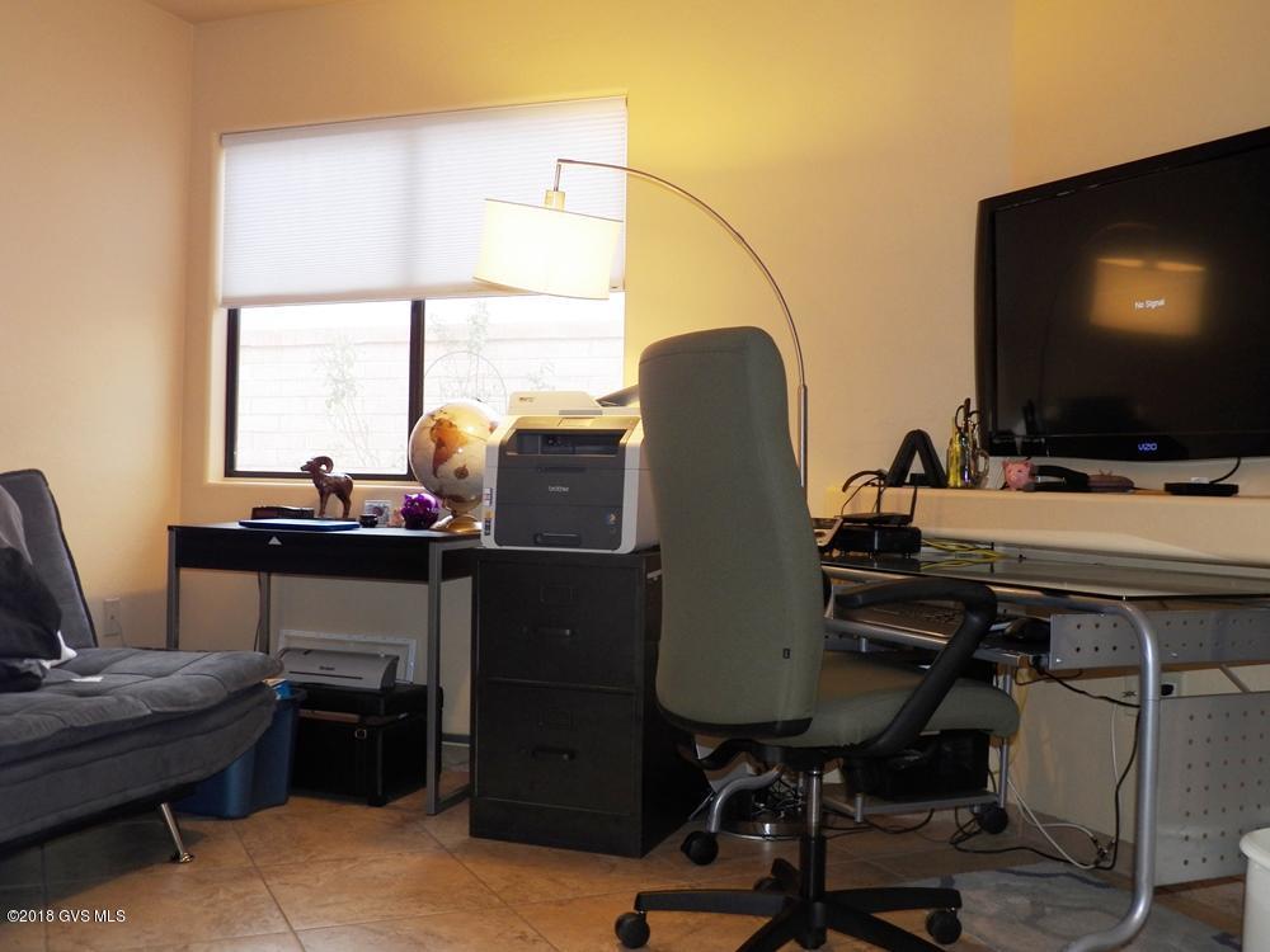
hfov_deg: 52.6
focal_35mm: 35
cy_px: 476
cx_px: 635
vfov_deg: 40.7
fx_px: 1284
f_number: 2.8
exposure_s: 1/30
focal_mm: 6.3
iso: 125
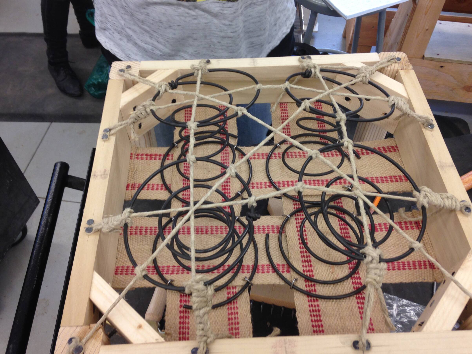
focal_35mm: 35
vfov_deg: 40.7
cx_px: 232
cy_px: 173
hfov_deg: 52.6
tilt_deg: -54.1
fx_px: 477
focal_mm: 4.12
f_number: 2.4
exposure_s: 1/24
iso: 50
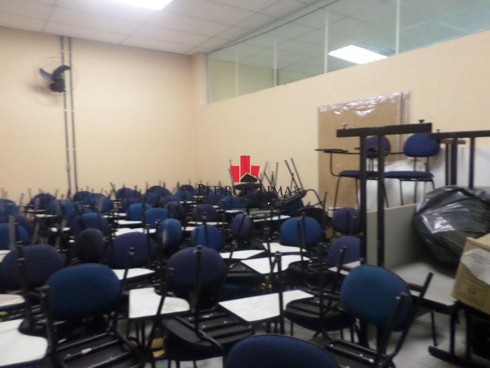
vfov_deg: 54.9
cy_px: 184
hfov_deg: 69.4
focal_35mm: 25
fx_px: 354
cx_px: 245
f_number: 2.5
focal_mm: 4.5
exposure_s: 1/30
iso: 320
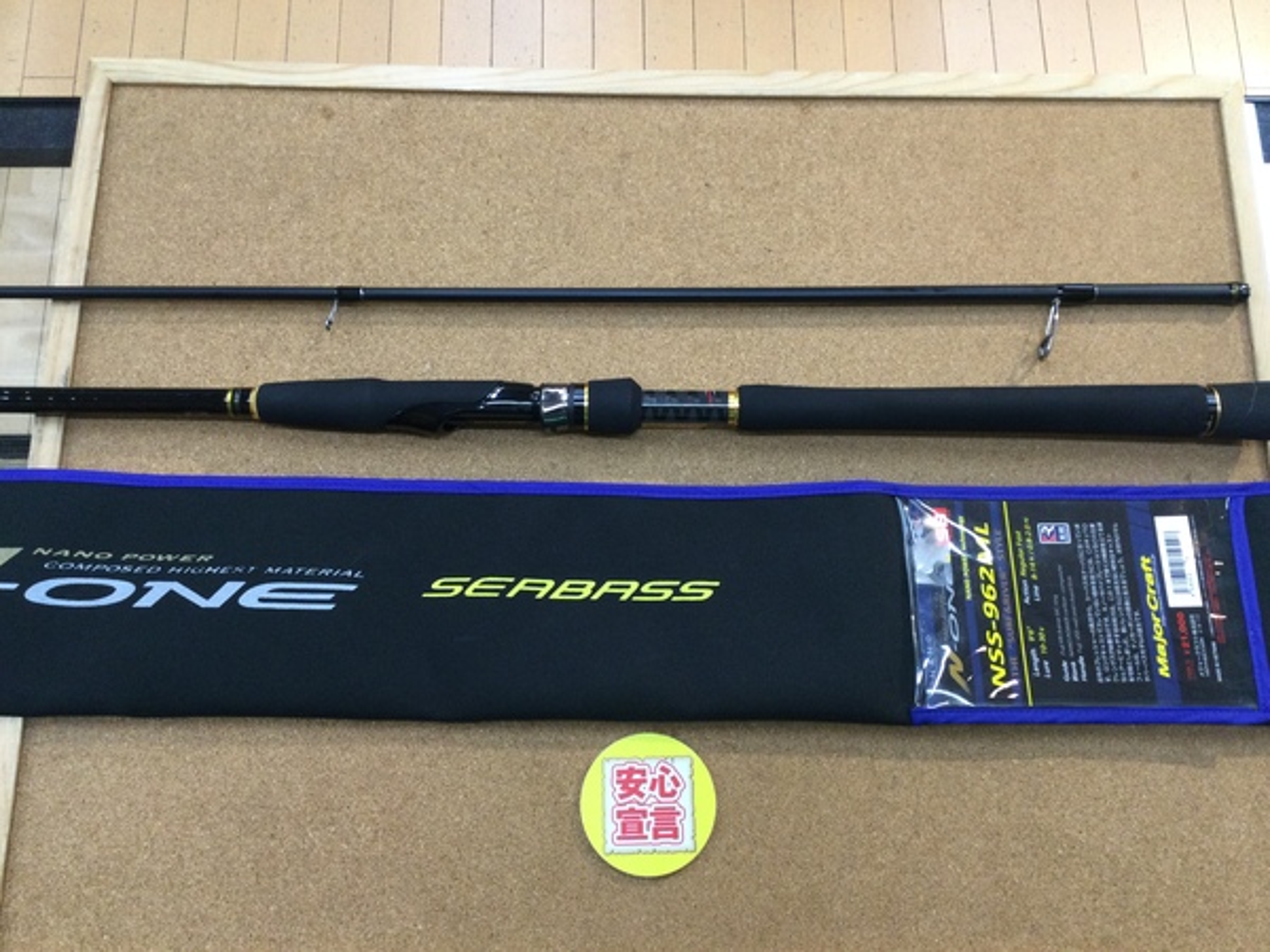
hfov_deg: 58.4
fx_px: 1137
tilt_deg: -75.6
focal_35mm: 31
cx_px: 635
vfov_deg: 45.4
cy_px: 476
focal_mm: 3.3
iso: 50
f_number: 2.4
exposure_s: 1/30
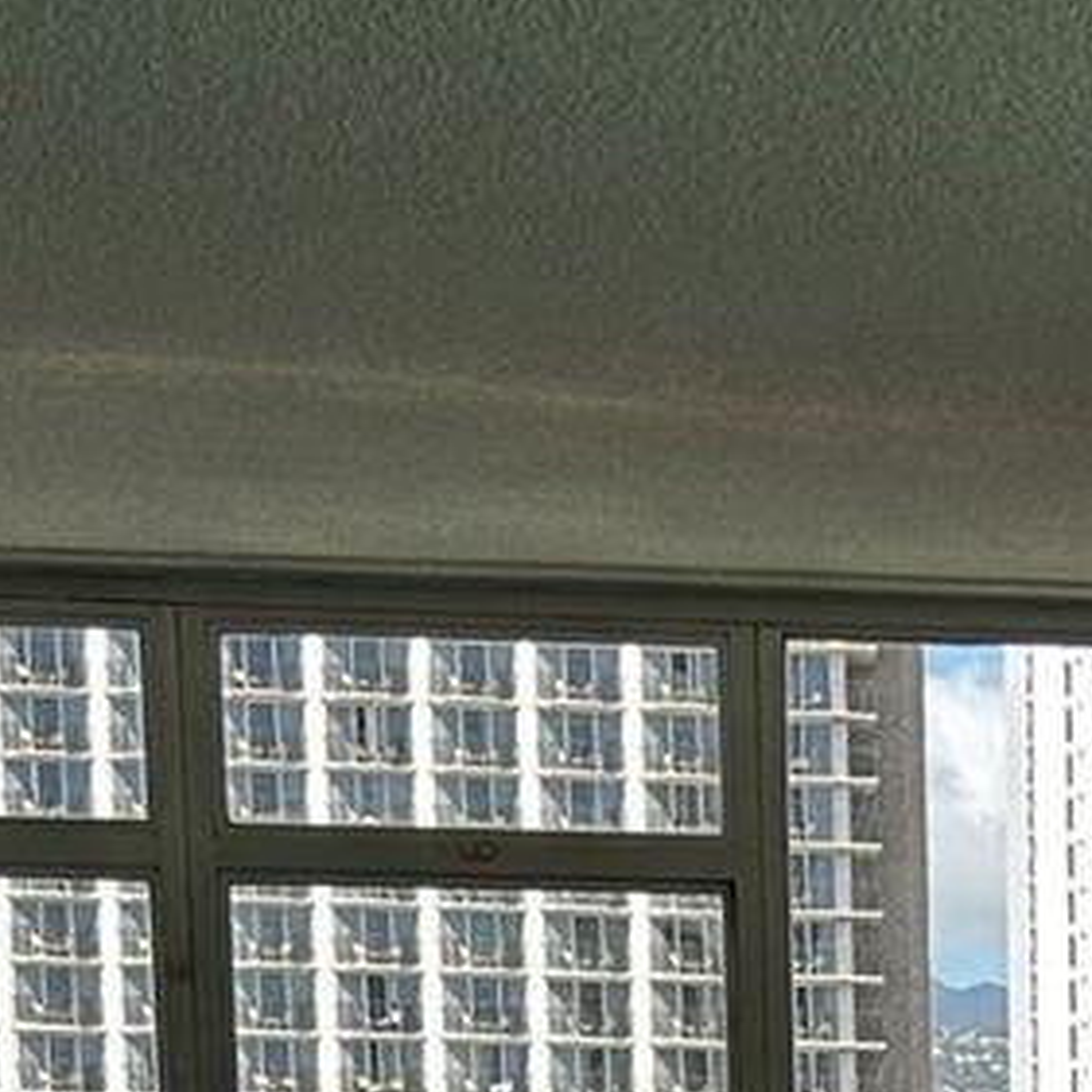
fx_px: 4675
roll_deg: +0.2
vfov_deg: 12.0
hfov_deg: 12.7
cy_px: 2141
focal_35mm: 131
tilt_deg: -9.4
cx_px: 1597
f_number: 1.5
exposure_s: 1/666
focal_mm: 5.7
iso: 50
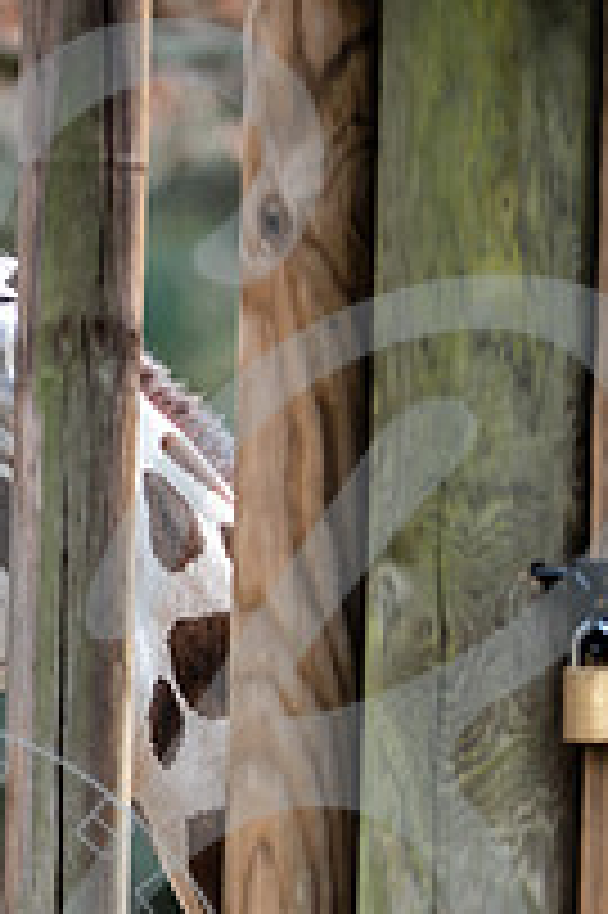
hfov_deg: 5.9
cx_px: 54
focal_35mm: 233
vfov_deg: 8.8
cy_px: 779
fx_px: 5912
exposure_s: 1/500
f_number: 2.8
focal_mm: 105
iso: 200
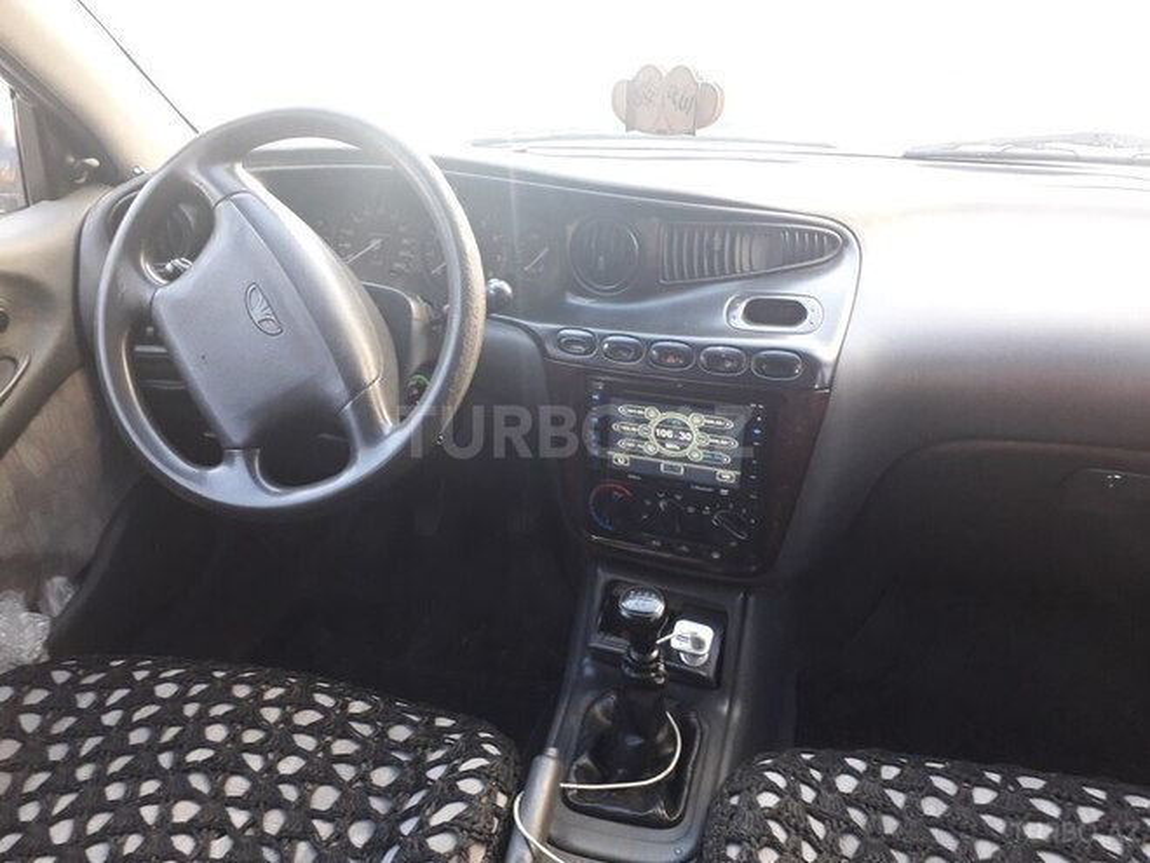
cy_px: 432
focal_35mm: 27
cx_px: 575
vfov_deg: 51.4
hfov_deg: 65.3
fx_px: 897
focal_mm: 3.6
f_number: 1.9
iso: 125
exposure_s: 1/50
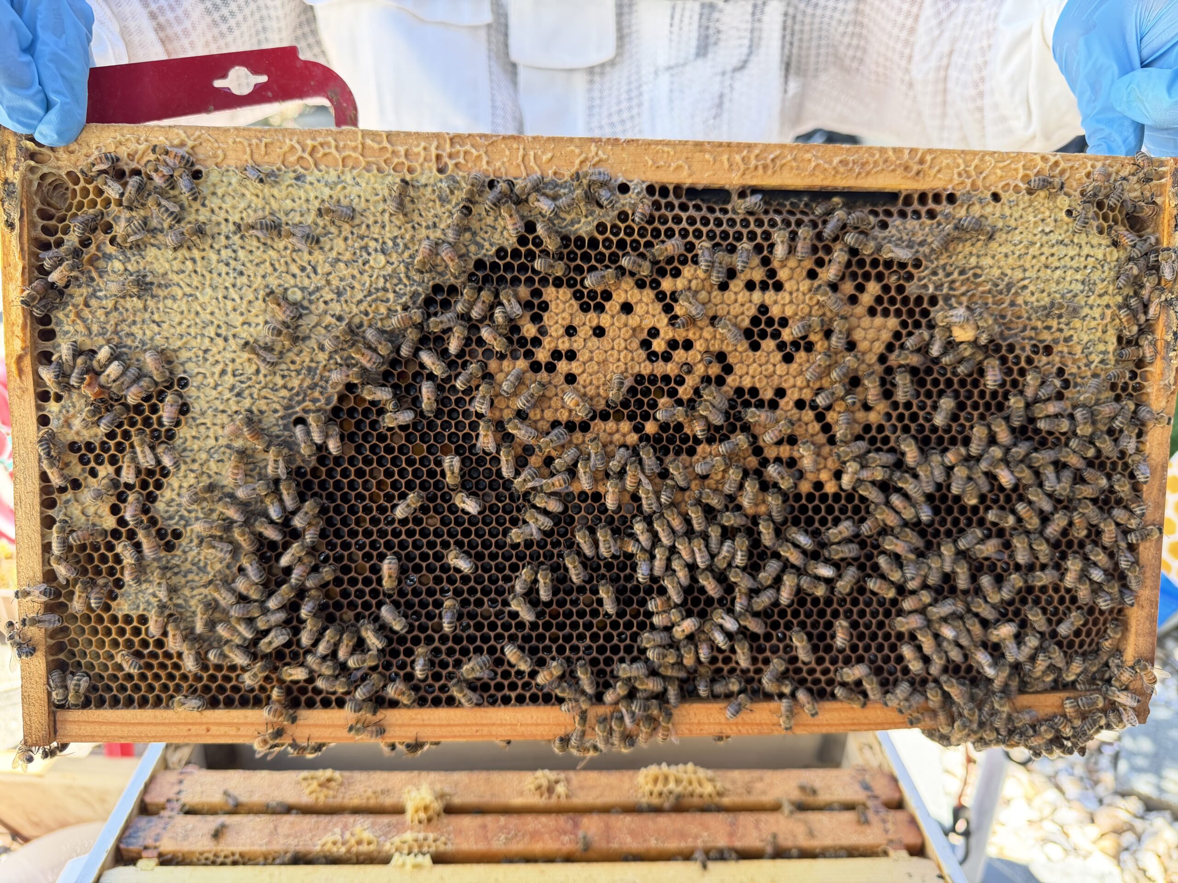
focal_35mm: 24
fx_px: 817
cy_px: 442
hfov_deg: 71.6
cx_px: 589
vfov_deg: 56.8
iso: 100
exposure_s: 1/190
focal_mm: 6.76
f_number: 1.78
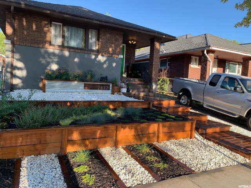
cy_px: 94
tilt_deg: -2.9
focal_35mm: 26
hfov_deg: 67.3
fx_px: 189
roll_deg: -2.9
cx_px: 126
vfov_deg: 53.1
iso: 25
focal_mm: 4.25
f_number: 1.8
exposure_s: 1/345
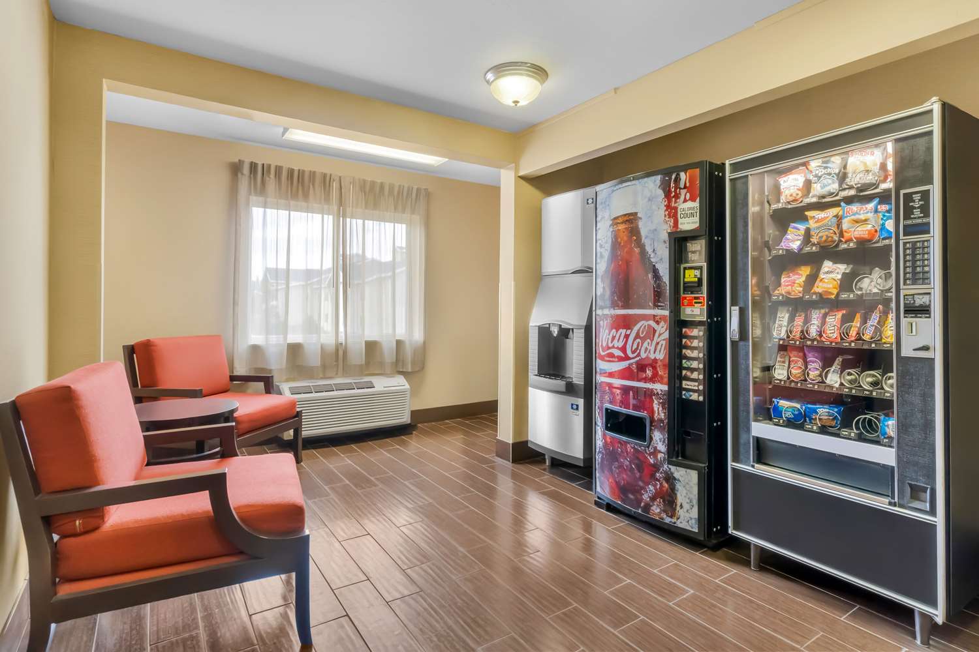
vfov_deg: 72.1
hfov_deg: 95.0
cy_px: 326
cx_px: 490
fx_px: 449
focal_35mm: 16
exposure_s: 1
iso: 800
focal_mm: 11
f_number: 8
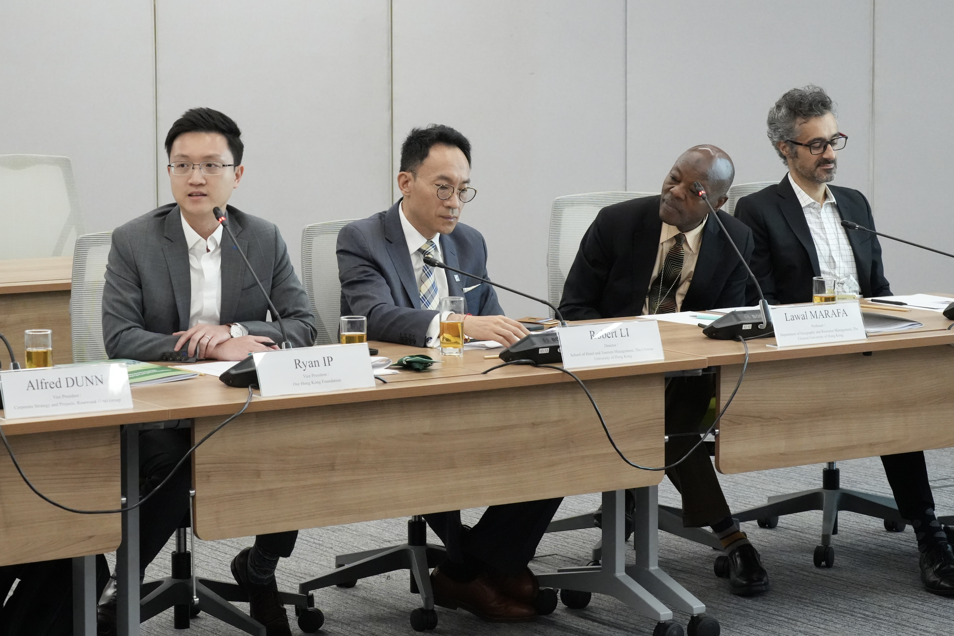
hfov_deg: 25.1
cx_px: 477
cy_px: 318
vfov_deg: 16.9
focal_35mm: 81
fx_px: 2146
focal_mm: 81
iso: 10000
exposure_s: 1/160
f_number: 5.6
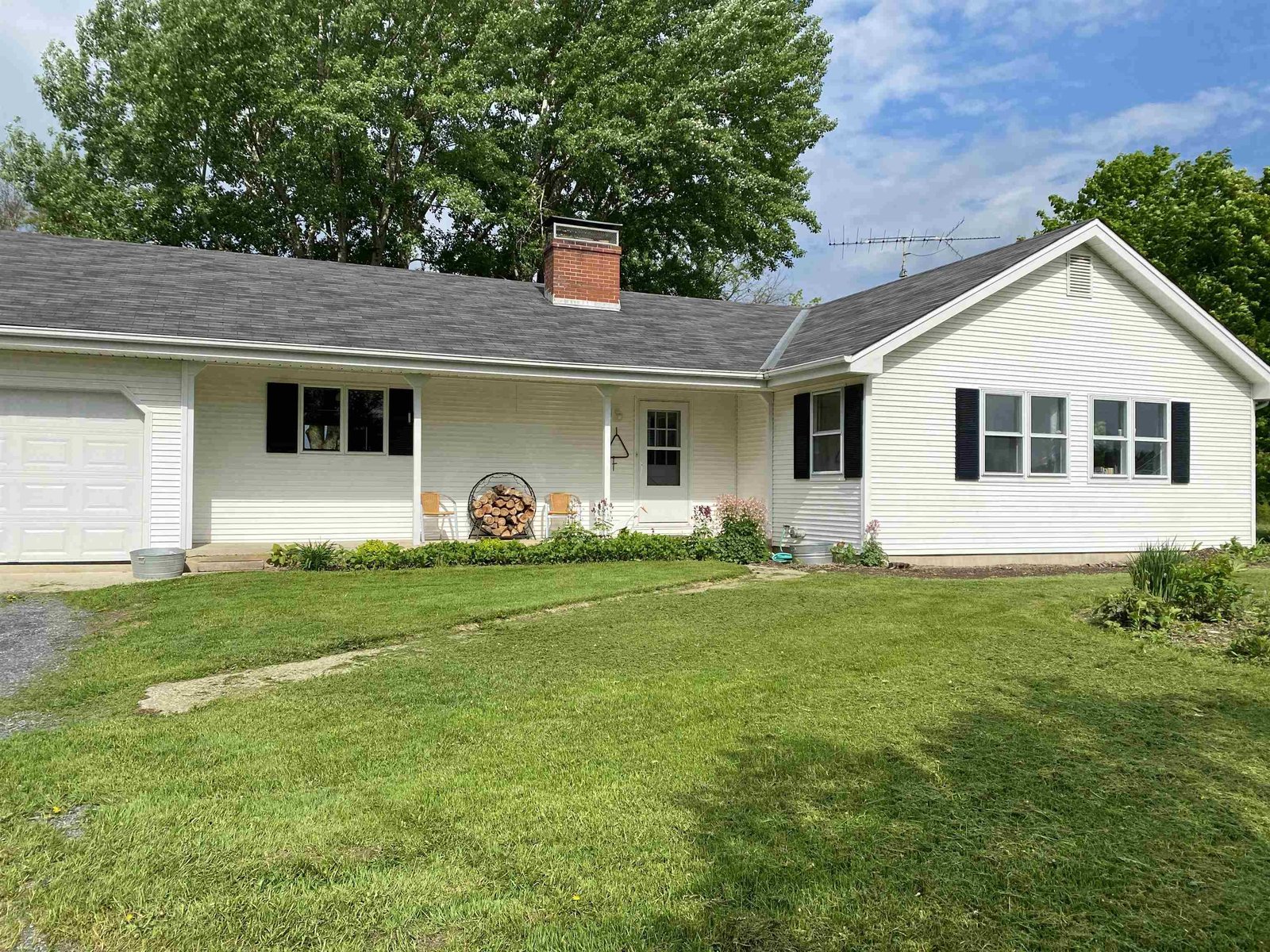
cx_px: 635
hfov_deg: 67.3
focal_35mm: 26
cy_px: 476
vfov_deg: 53.1
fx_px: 954
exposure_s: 1/4115
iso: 32
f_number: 1.8
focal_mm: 4.25
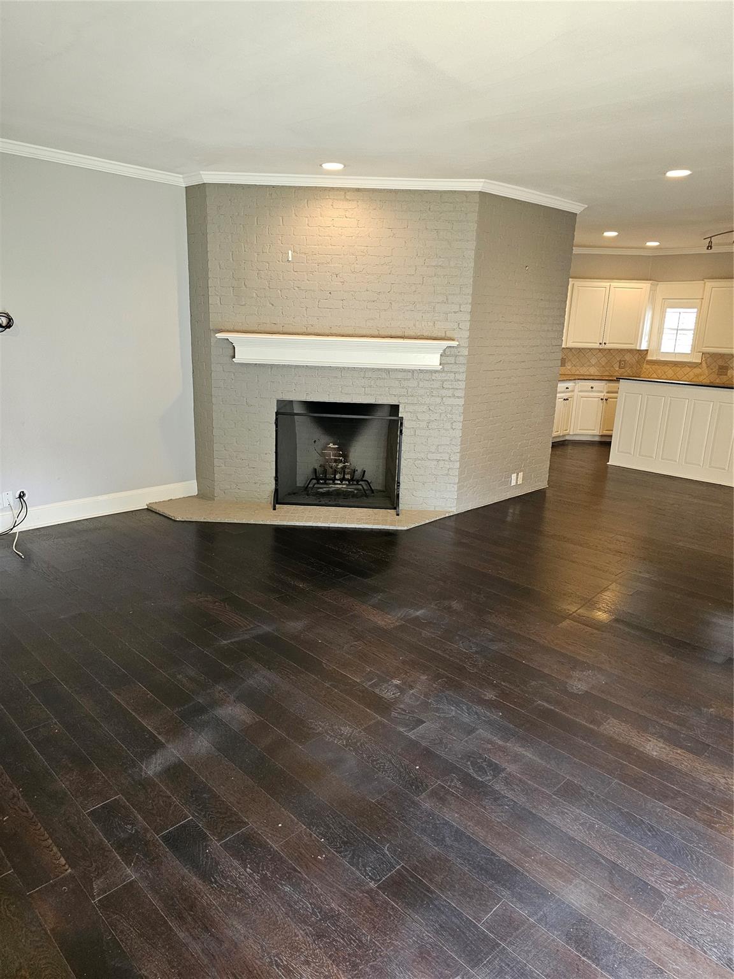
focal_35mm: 23
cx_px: 367
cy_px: 490
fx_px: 650
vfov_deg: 73.9
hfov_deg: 58.9
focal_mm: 6.3
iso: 800
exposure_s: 1/120
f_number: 1.7
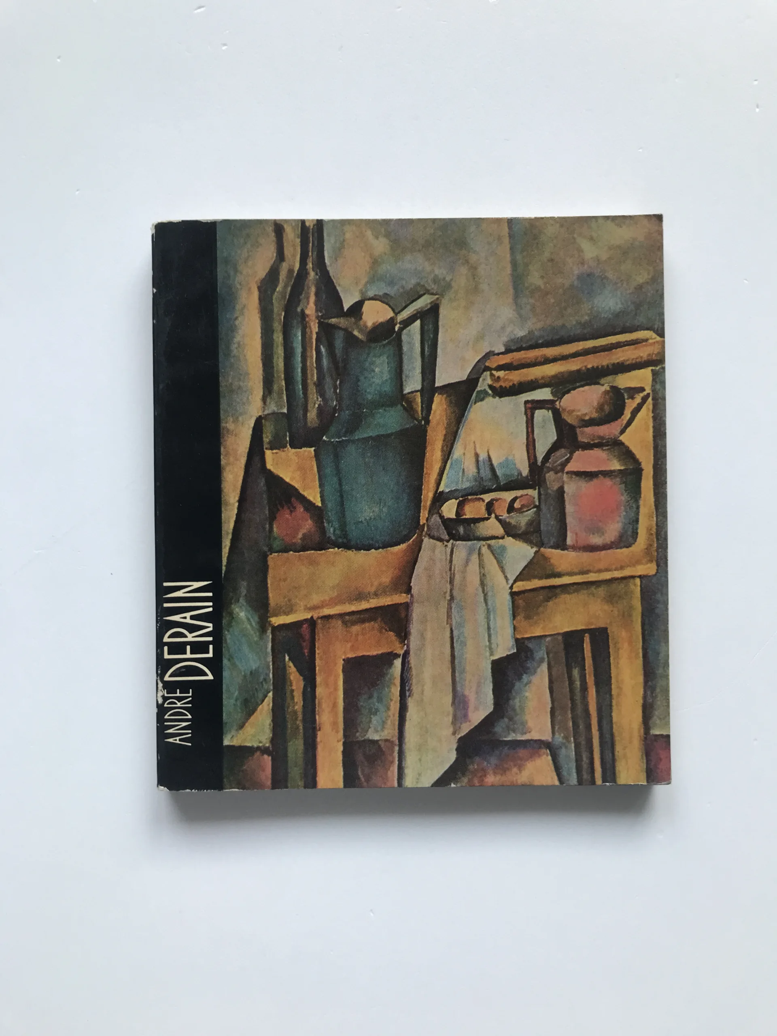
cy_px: 518
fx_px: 838
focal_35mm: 28
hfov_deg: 49.7
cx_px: 388
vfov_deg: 63.4
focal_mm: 3.99
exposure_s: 1/100
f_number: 1.8
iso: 32
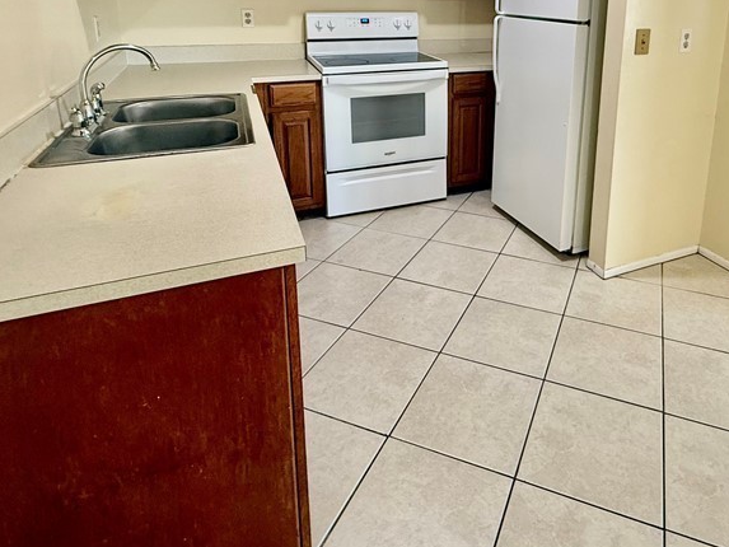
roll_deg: -2.0
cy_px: 98
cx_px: 478
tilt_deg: -12.3
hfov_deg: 67.7
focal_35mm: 25
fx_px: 527
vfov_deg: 51.0
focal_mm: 2.22
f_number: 2.2
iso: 250
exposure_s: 1/60
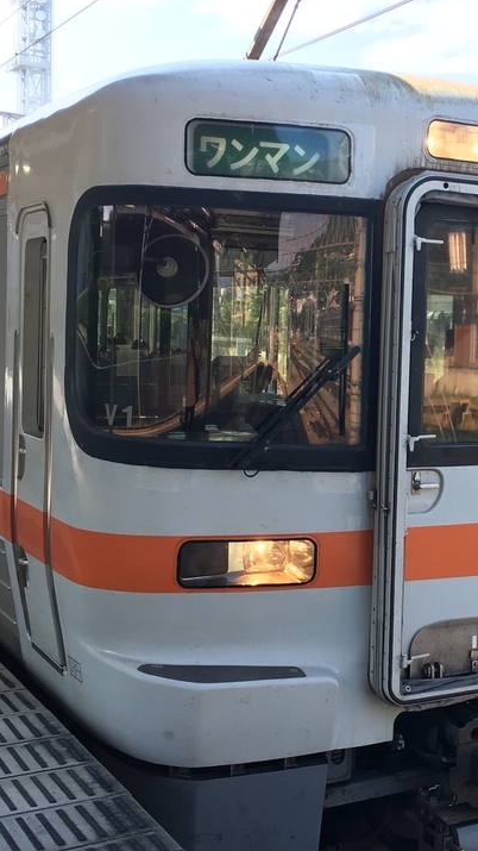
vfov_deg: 39.1
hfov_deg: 22.0
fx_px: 1195
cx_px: 452
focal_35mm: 53
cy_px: 386
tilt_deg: -1.9
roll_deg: -3.3
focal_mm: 4.15
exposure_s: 1/247
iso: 25
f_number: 2.2
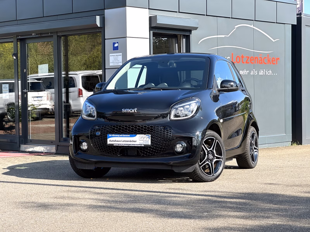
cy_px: 116
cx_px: 155
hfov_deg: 25.3
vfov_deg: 19.1
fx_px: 690
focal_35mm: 77
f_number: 2.8
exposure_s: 1/285
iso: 32
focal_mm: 9
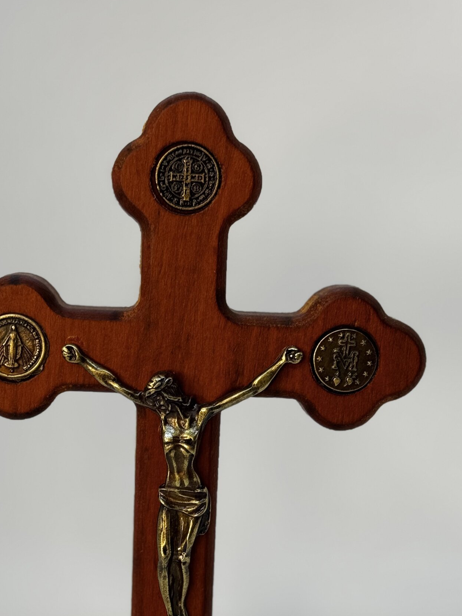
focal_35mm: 74
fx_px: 1317
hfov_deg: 19.9
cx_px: 181
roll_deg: +0.2
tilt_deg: -9.1
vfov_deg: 26.0
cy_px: 470
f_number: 1.78
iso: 64
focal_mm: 6.76
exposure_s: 1/368
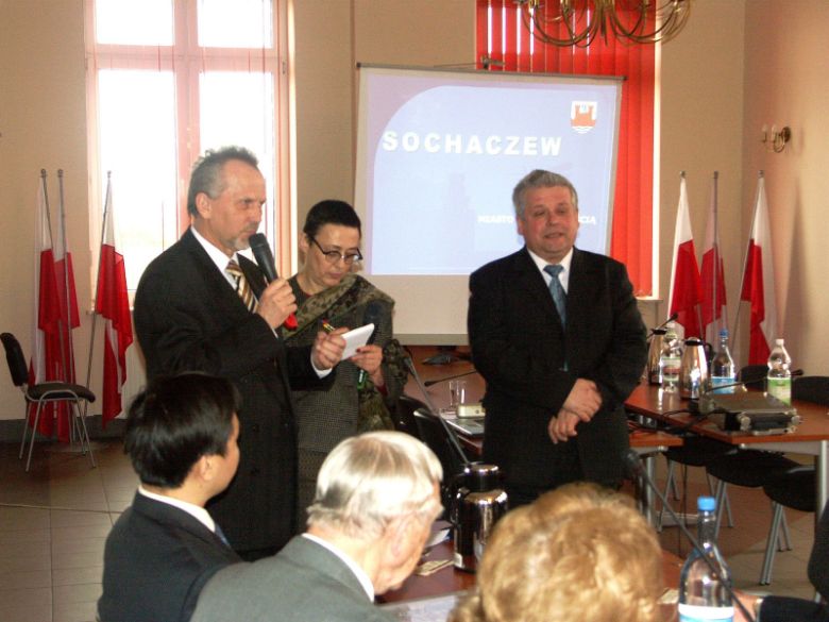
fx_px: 1341
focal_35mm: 56
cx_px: 414
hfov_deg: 34.3
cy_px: 311
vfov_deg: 26.1
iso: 200
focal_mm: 14.33
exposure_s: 1/60
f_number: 3.2
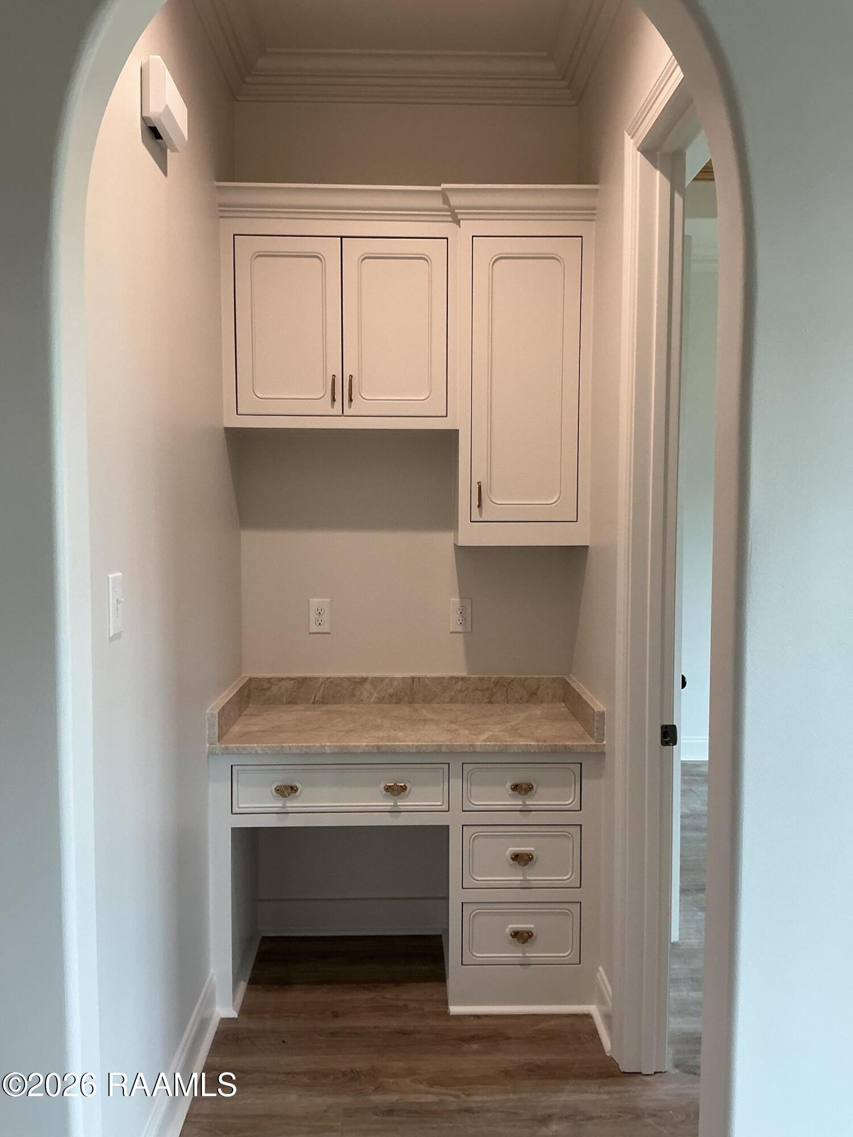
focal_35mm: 29
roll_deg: -0.5
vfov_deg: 61.7
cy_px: 568
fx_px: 953
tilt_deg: -2.1
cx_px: 426
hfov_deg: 48.2
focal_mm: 3
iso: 50
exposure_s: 1/60
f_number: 1.8
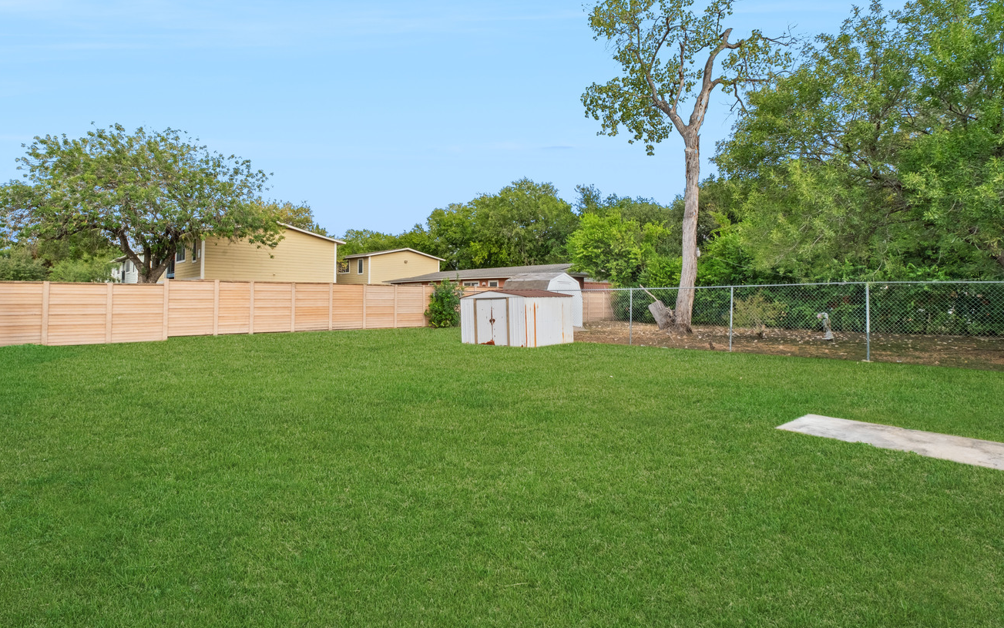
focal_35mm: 19
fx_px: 520
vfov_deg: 62.1
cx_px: 472
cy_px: 277
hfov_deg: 87.9
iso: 400
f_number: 10
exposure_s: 1/70
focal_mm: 10
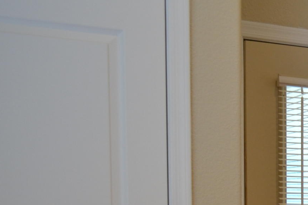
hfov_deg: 18.1
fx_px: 796
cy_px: 294
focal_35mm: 93
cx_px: 529
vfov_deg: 13.9
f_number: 4
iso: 400
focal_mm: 18
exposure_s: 1/60
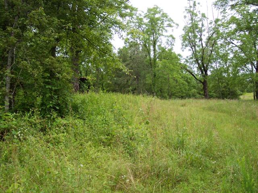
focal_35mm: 38
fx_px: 283
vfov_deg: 37.7
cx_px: 129
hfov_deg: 49.0
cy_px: 96
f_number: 2.8
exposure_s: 1/500
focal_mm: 8
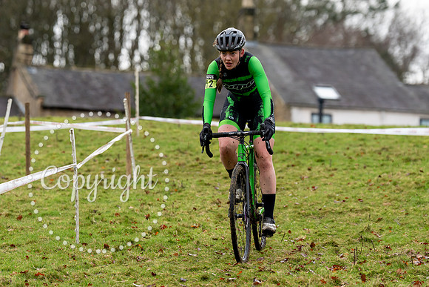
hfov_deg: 10.7
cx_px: 206
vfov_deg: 7.1
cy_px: 85
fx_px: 2294
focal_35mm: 192
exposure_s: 1/1000
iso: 800
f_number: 3.2
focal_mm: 137
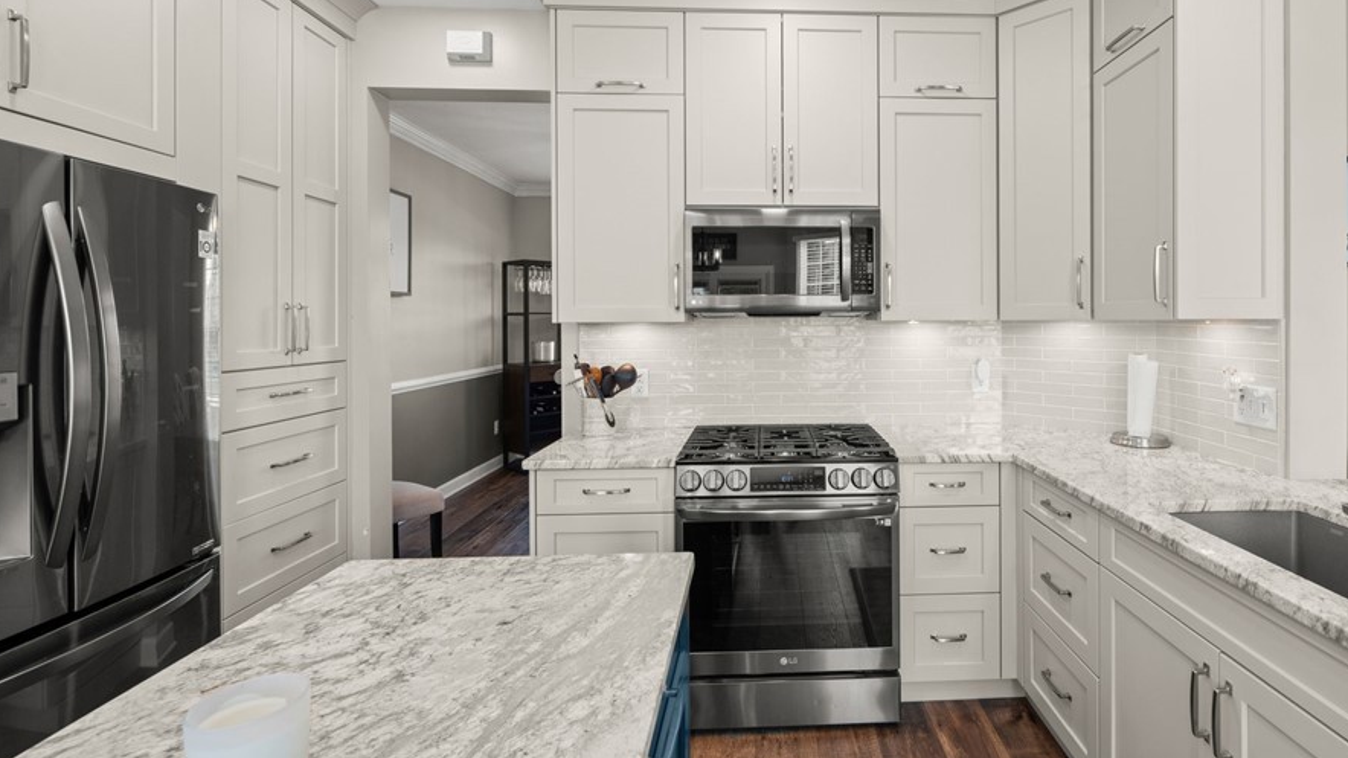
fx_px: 643
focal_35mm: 18
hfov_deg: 91.7
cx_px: 796
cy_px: 324
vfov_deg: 60.7
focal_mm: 14
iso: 250
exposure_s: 1/8
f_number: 9
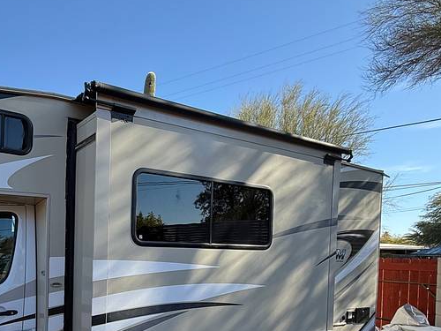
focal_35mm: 28
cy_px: 261
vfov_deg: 47.3
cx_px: 96
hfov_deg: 59.1
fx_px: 357
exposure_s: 1/395
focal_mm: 2.22
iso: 50
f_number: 2.2
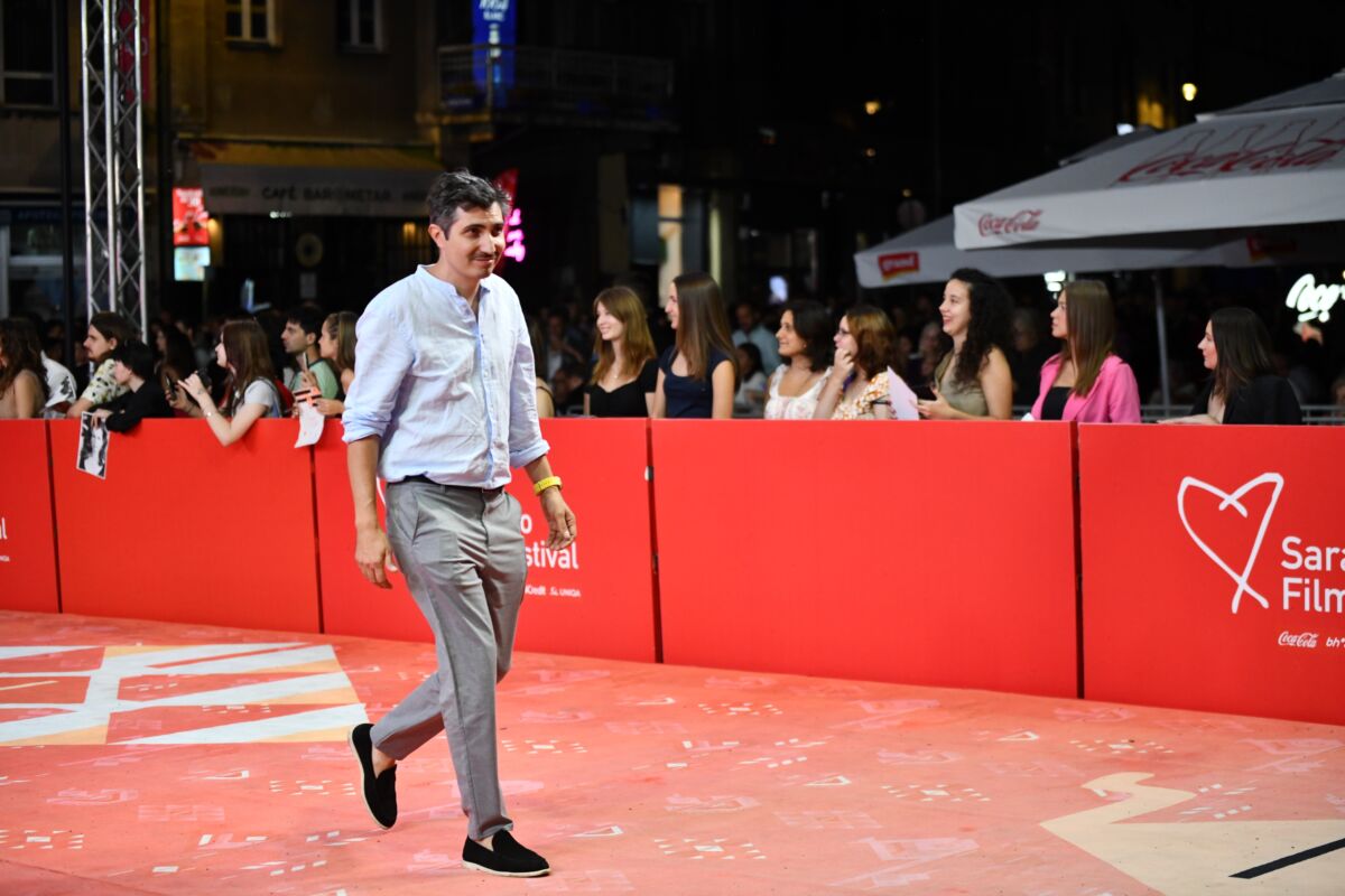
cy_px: 448
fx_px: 2615
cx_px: 672
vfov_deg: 19.5
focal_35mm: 70
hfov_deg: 28.8
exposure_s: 1/1250
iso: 2000
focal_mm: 70
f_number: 2.8
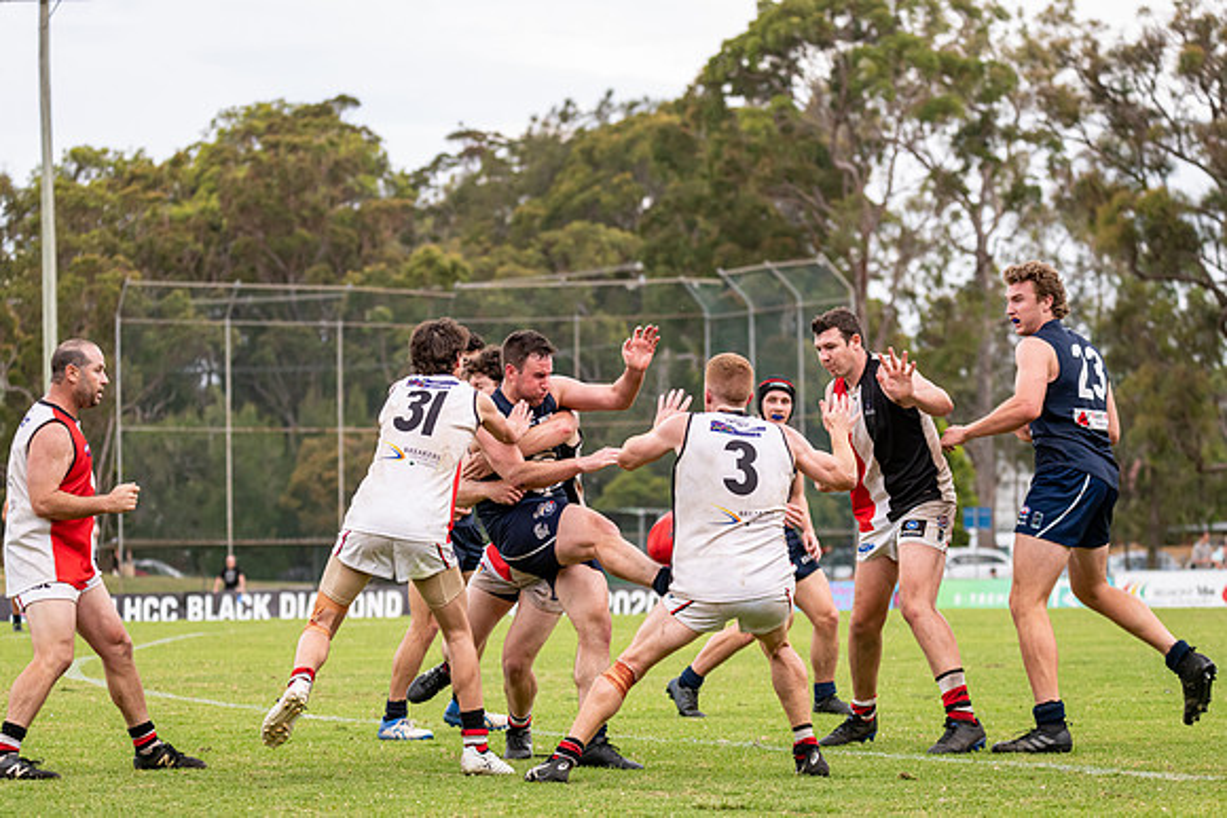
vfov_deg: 9.2
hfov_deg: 13.7
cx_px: 614
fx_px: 5113
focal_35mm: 150
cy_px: 409
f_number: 6.3
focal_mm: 150
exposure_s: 1/640
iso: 1250
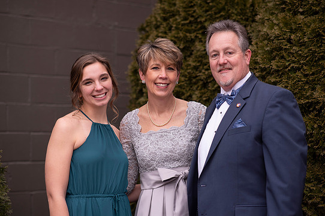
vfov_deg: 15.0
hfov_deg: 22.4
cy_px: 107
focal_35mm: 91
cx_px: 164
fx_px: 821
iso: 100
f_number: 2.5
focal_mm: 85
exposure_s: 1/125
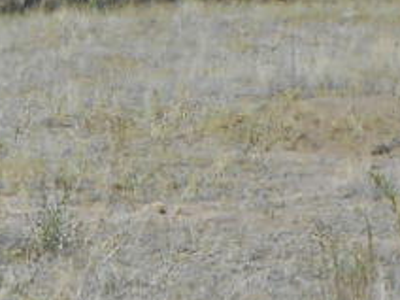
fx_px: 2265
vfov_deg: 7.5
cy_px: 430
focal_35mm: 196
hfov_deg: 9.9
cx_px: -121
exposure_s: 1/1000
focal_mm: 4.6
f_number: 3.2
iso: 80
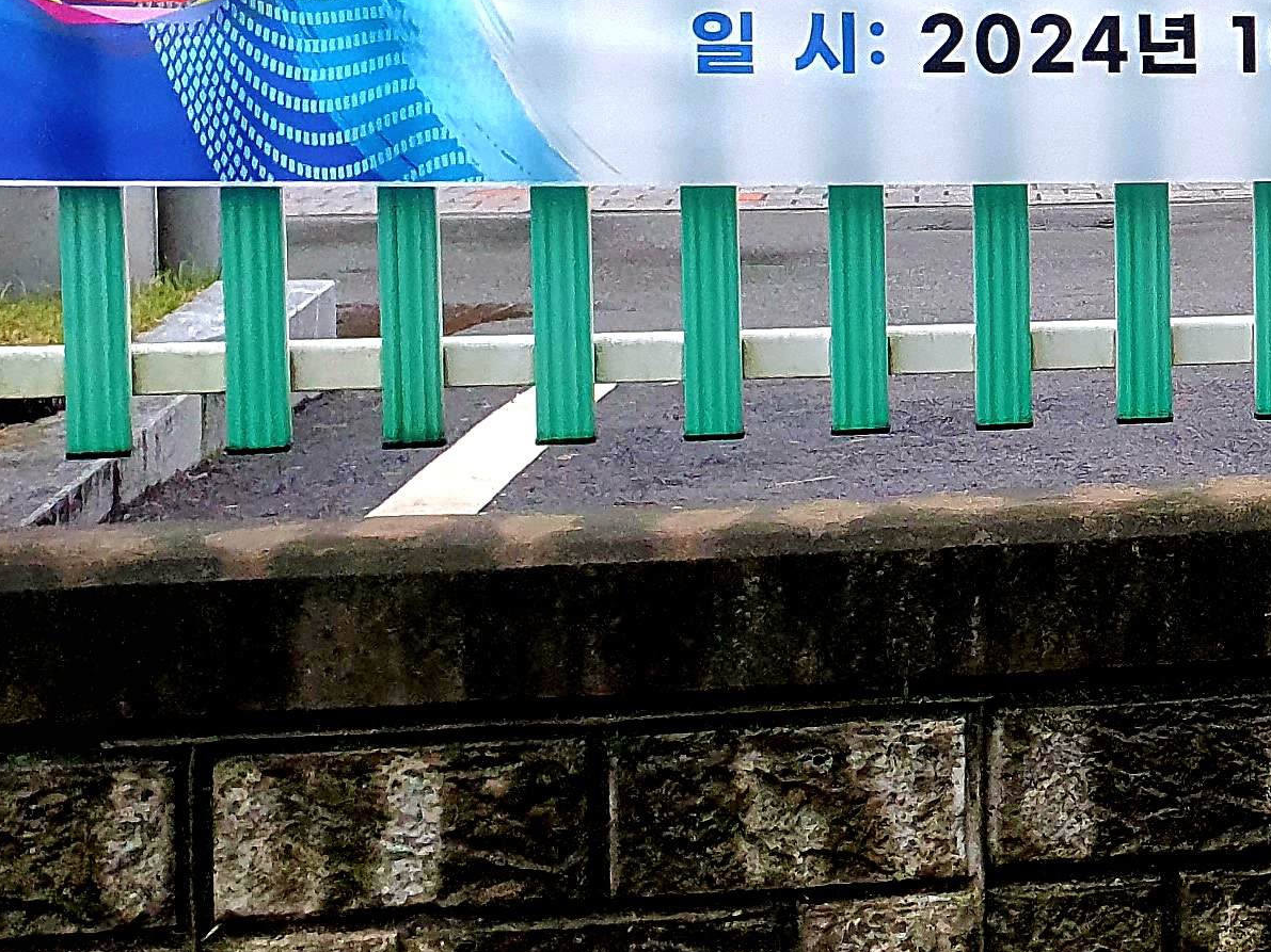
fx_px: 3231
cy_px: 113
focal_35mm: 88
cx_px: 1908
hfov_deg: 19.4
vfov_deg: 16.6
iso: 250
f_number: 2.4
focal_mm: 4.3
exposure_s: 1/40
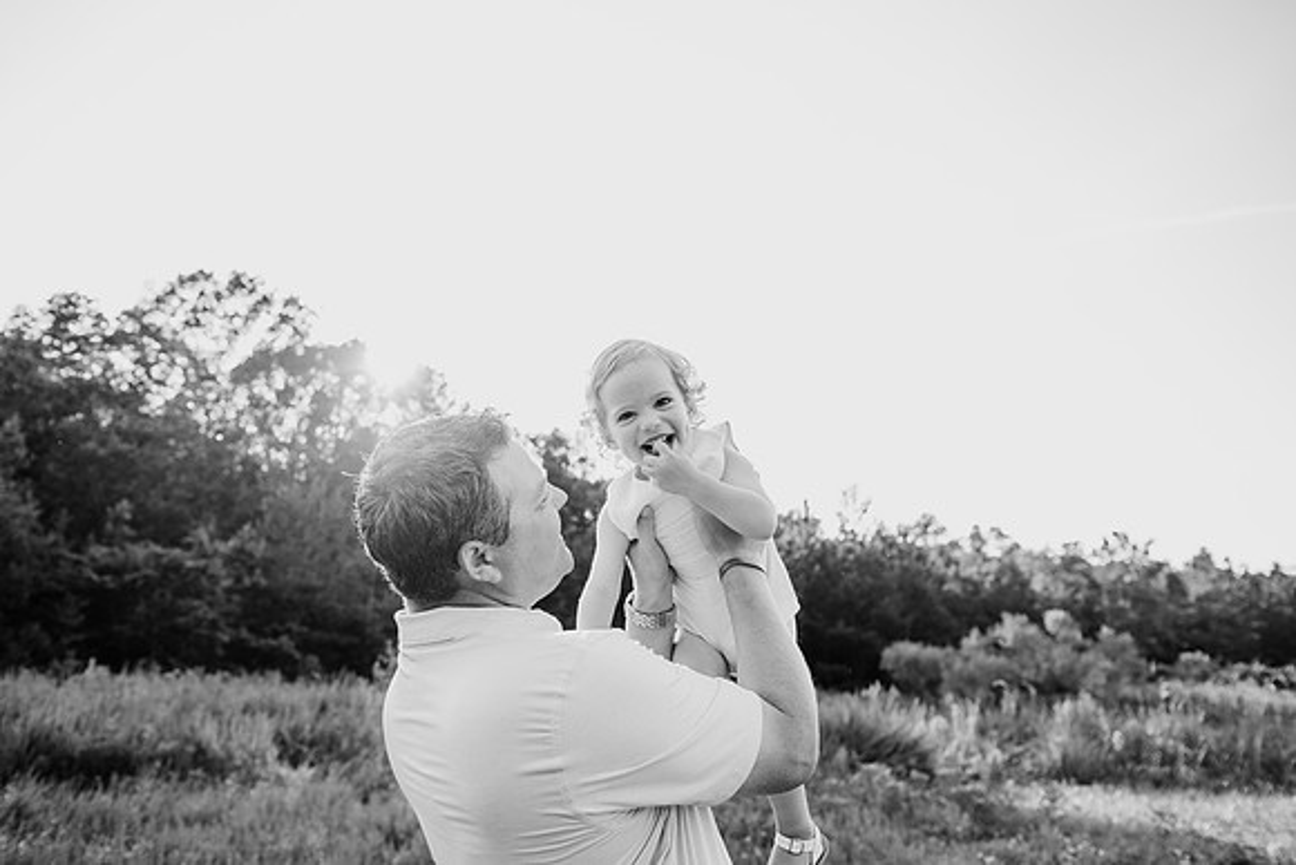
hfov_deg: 73.7
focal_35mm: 24
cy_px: 432
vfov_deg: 53.2
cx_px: 648
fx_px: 864
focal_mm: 24
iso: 160
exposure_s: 1/500
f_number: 2.8
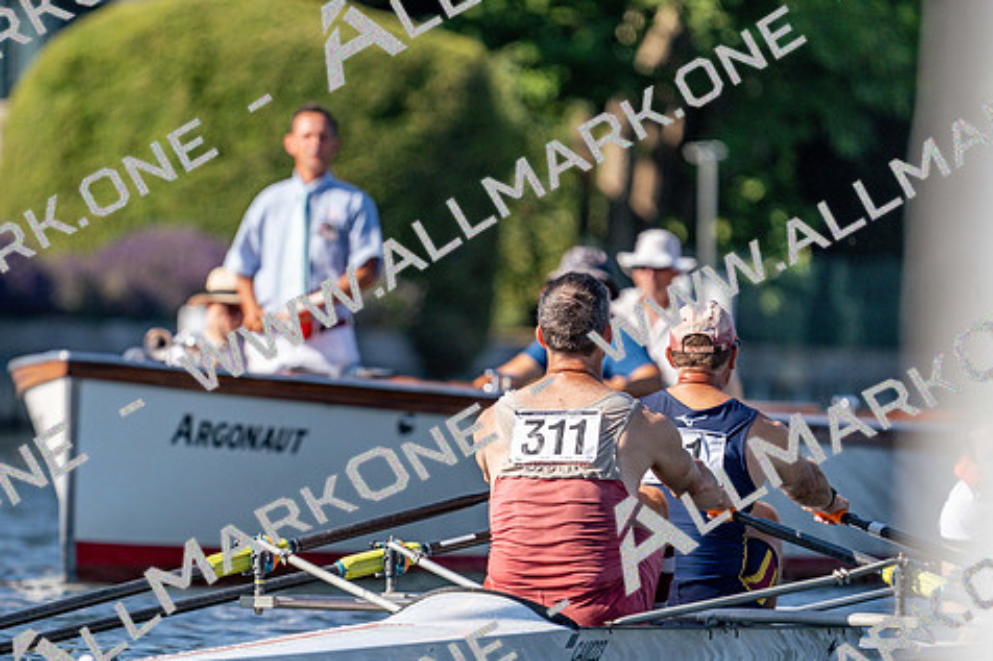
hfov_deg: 3.5
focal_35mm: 583
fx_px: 16075
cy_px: 397
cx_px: 436
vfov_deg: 2.4
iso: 320
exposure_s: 1/1600
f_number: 6.3
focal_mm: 478
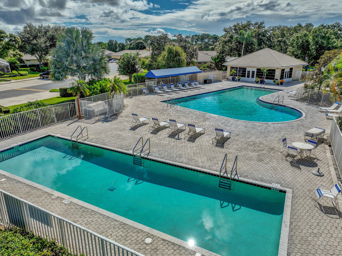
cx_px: 171
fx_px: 237
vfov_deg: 56.8
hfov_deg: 71.6
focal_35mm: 24
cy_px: 128
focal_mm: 12.3
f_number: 2.8
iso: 110
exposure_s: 1/4000
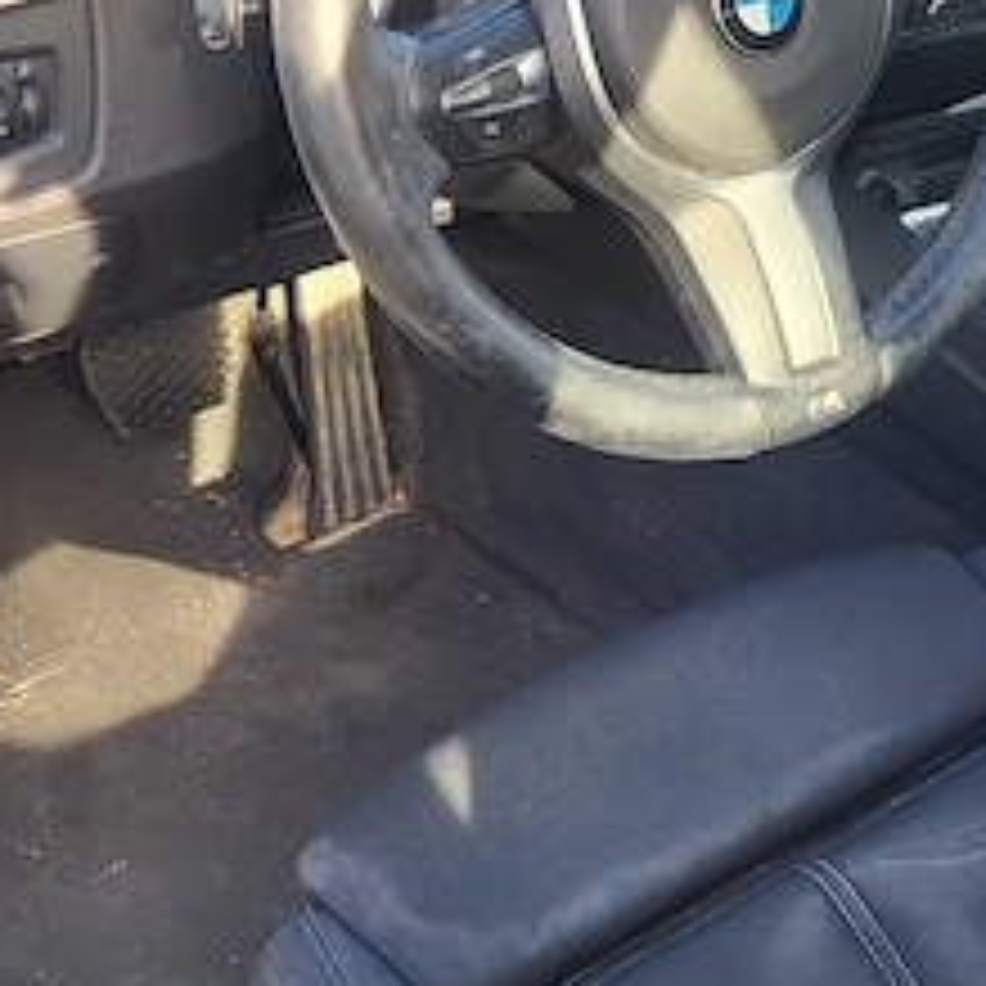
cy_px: 180
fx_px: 2030
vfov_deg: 26.7
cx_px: 801
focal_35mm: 63
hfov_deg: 26.7
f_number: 1.8
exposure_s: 1/133
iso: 40
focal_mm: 5.4
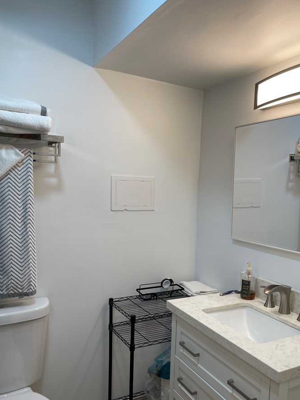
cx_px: 169
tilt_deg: -6.4
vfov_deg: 61.5
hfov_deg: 48.1
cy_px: 222
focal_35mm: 29
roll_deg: -2.1
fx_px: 335
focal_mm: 5.1
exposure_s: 1/120
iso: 40
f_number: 1.6
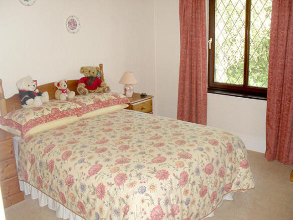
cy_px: 110
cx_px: 146
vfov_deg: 40.7
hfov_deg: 52.6
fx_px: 296
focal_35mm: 35
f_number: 3.2
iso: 200
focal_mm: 6.3
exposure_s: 1/45
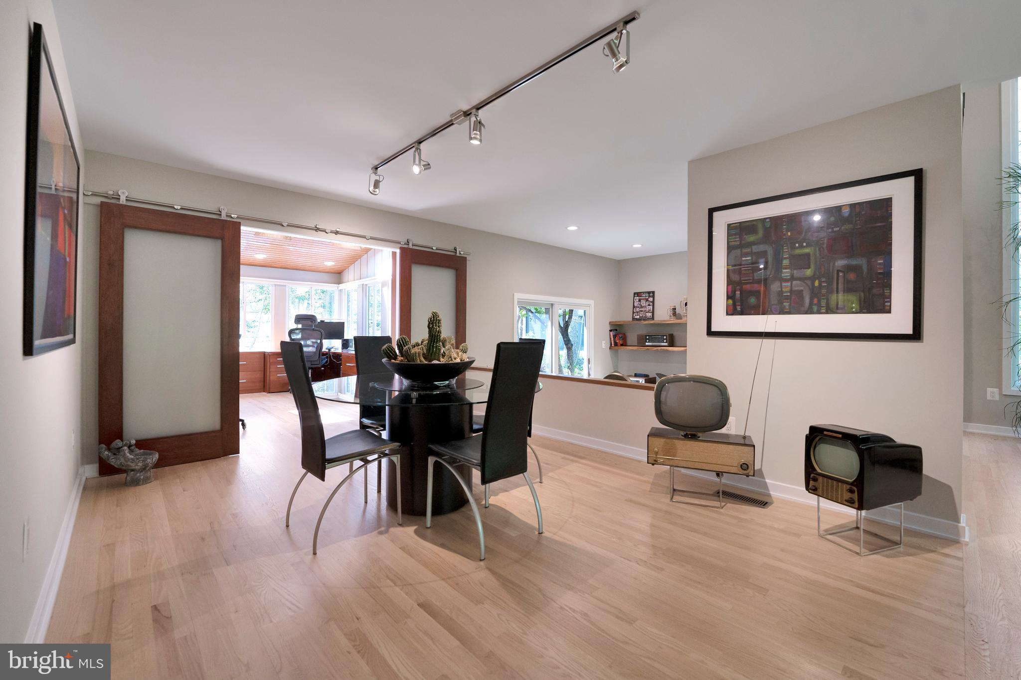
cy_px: 340
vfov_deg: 81.2
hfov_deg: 104.3
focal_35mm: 14
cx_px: 510
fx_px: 397
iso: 1000
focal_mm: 14
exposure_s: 1/125
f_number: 4.5
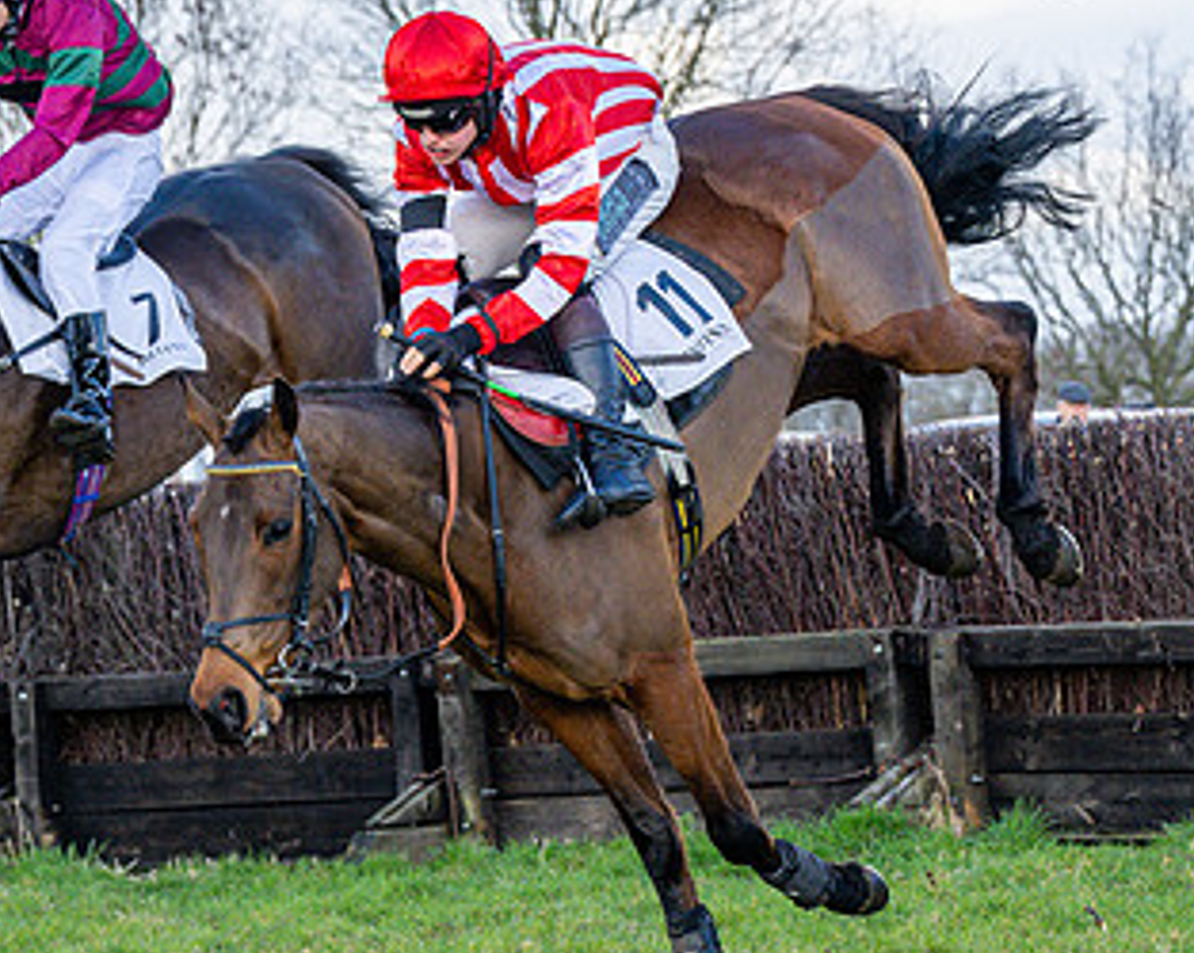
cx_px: 576
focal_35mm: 196
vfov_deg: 7.9
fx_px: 6922
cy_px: 350
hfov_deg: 9.9
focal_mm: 70
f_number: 4
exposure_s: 1/2500
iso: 500
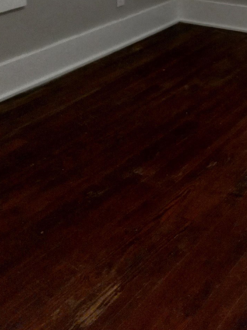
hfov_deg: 21.6
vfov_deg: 26.9
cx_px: 233
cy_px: -35
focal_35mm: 66
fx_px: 628
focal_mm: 3.94
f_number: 1.8
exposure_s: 1/40
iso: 250
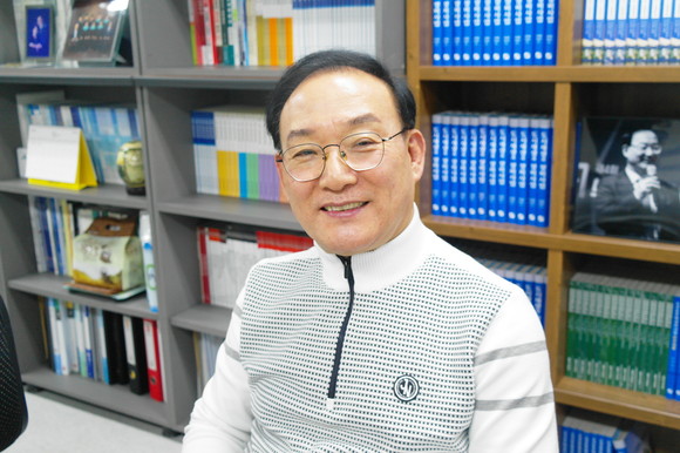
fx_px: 717
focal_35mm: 38
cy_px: 226
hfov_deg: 50.7
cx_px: 340
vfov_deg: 35.0
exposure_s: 1/20
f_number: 4
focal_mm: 25
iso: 800
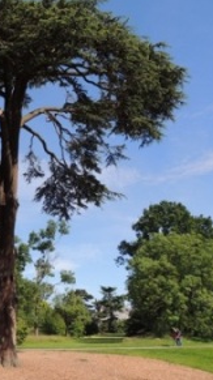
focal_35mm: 36
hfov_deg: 30.9
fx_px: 363
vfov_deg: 55.3
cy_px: 195
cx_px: 13
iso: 100
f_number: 3
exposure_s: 1/1000
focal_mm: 4.3
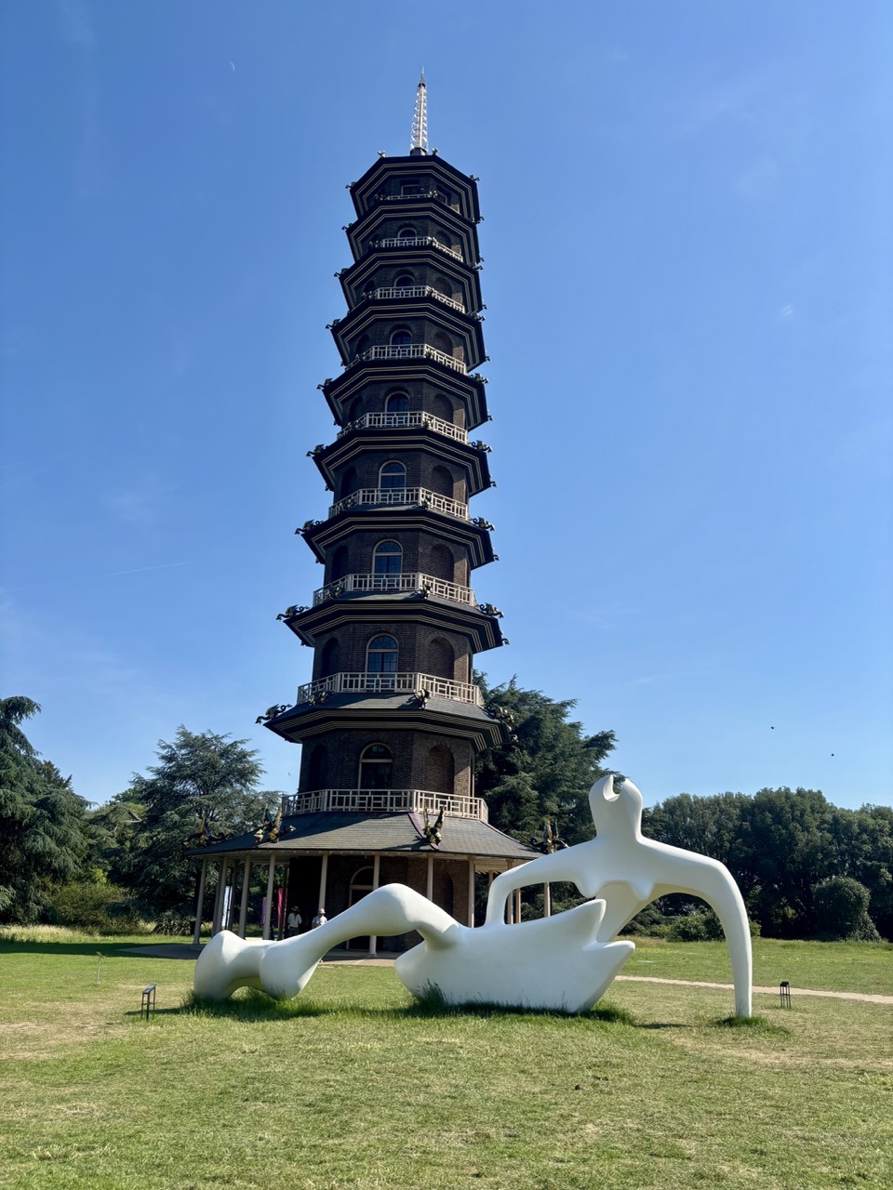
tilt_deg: +18.6
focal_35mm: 26
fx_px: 894
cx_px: 446
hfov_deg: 53.1
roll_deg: -2.6
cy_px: 595
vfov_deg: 67.3
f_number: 1.6
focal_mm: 5.96
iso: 50
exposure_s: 1/4082
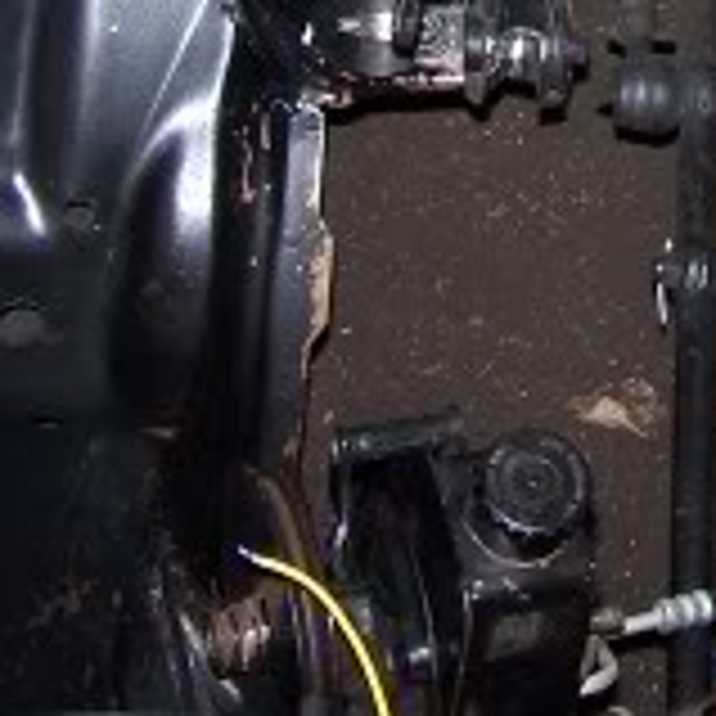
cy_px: -216
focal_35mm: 122
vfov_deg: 13.8
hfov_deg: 13.6
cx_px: 1000
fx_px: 2855
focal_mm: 6.3
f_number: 2.8
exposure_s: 1/60
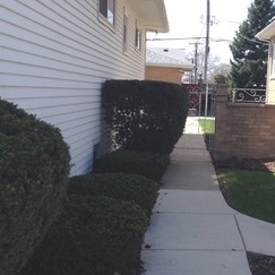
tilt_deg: -4.4
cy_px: 134
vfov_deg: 28.2
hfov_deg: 27.9
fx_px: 548
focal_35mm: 61
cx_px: 195
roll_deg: -1.5
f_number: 2.4
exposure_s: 1/986
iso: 50
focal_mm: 4.28
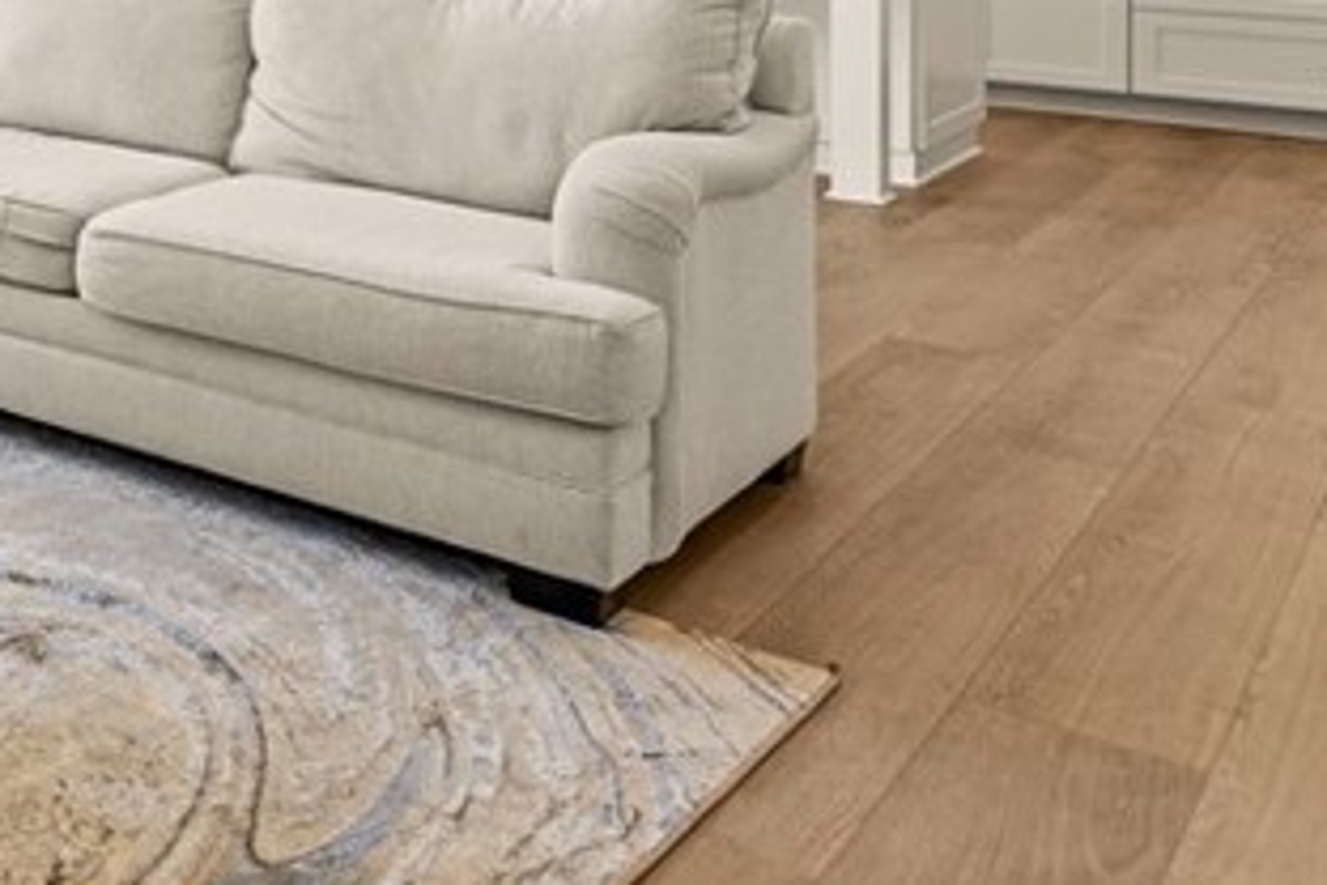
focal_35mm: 46
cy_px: -189
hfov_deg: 29.7
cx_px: -566
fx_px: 1695
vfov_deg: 26.0
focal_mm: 14
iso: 320
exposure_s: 1/25
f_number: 6.3
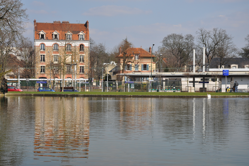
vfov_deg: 13.8
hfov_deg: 20.6
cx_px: 124
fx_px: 684
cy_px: 83
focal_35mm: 99
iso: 200
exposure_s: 1/200
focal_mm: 66
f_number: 10
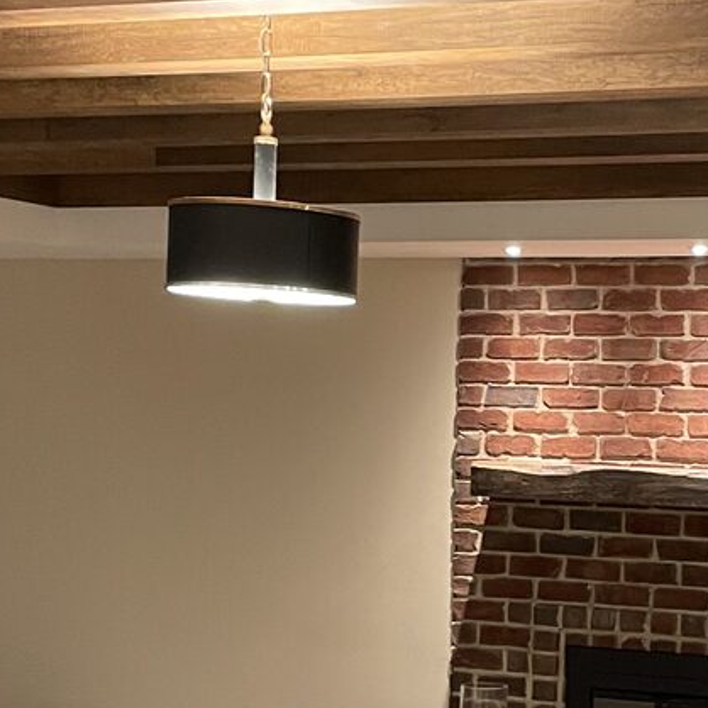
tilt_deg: -1.9
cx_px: 595
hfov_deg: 19.5
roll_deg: -2.5
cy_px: 539
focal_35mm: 88
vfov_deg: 19.6
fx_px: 2036
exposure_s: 1/60
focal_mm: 4.2
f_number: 1.6
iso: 400
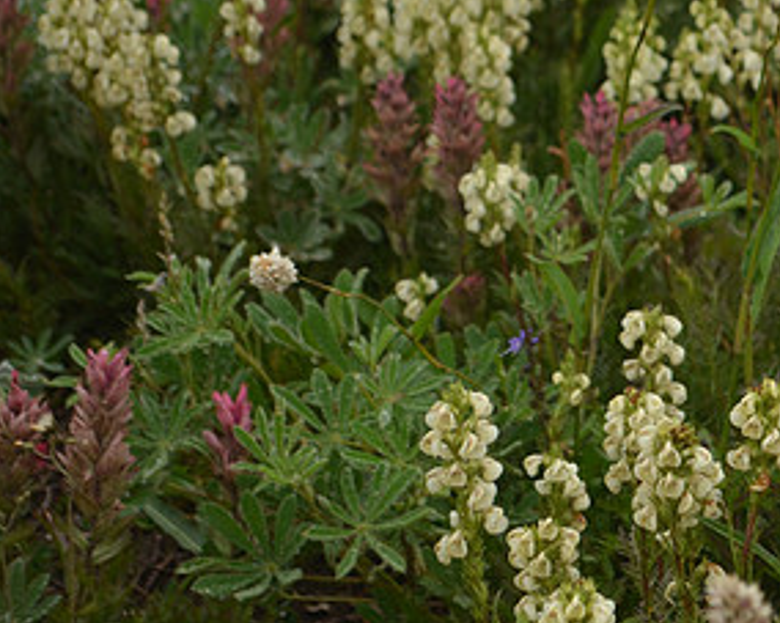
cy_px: 365
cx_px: 764
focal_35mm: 158
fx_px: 3645
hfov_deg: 12.1
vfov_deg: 9.8
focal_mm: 55
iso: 200
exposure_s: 1/320
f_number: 5.6
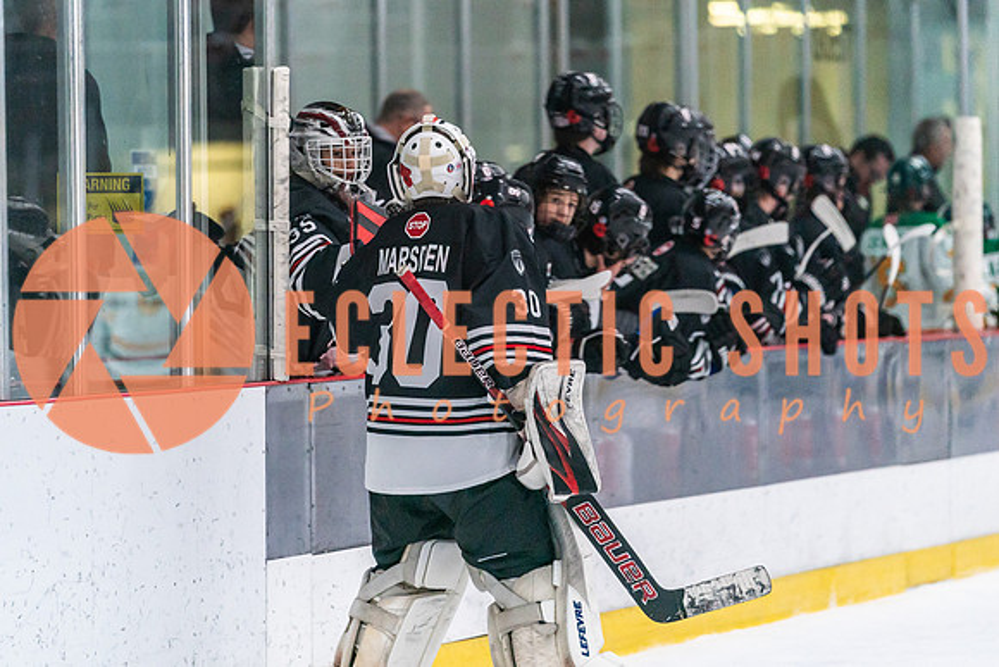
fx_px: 7093
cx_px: 445
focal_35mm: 256
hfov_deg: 8.1
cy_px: 255
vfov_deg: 5.4
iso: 3200
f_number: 2.8
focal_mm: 200
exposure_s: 1/1250
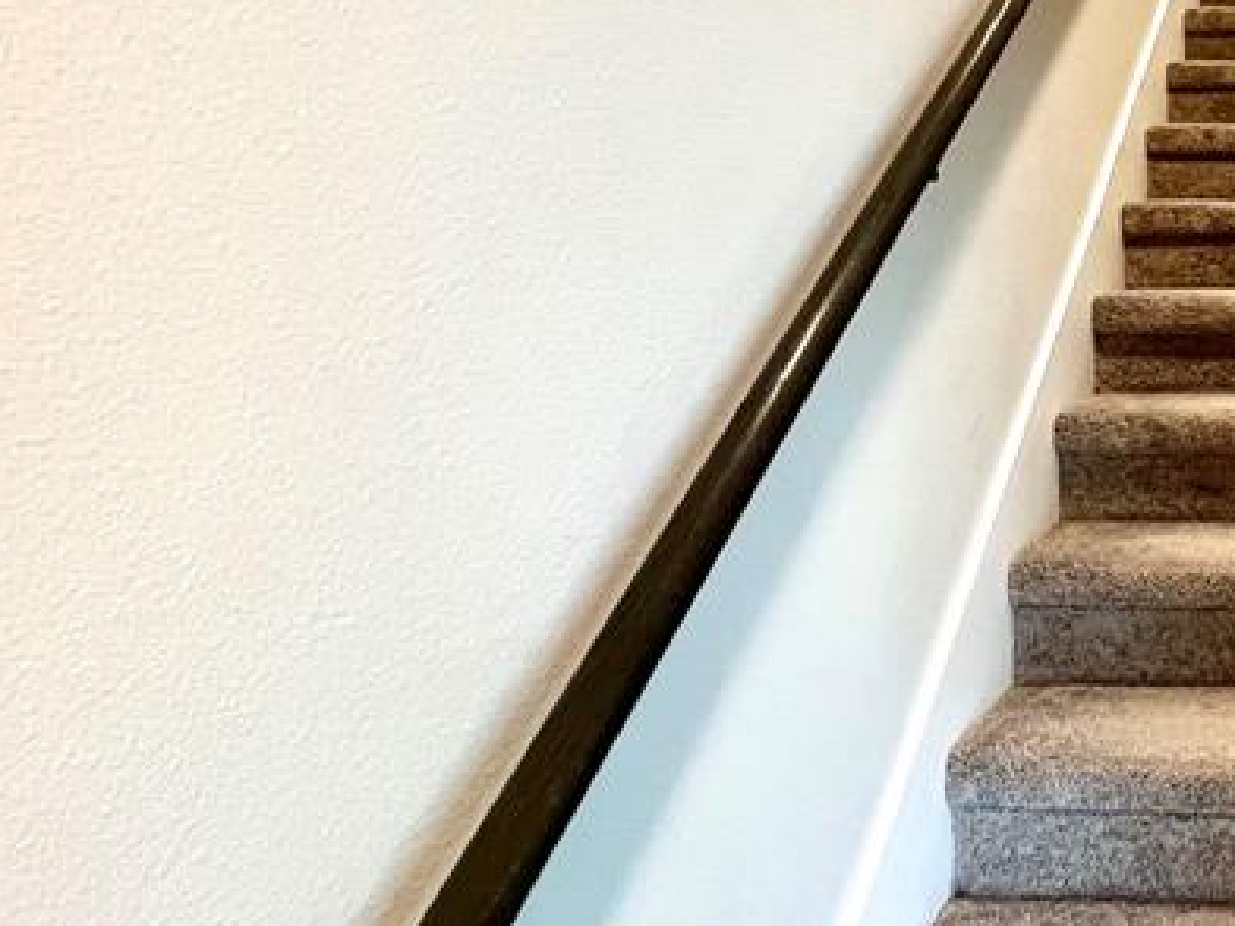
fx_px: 1213
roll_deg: +0.3
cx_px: 1276
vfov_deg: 40.9
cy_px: 261
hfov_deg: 44.5
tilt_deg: +0.1
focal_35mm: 34
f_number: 1.8
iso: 200
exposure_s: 1/60
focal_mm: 1.57
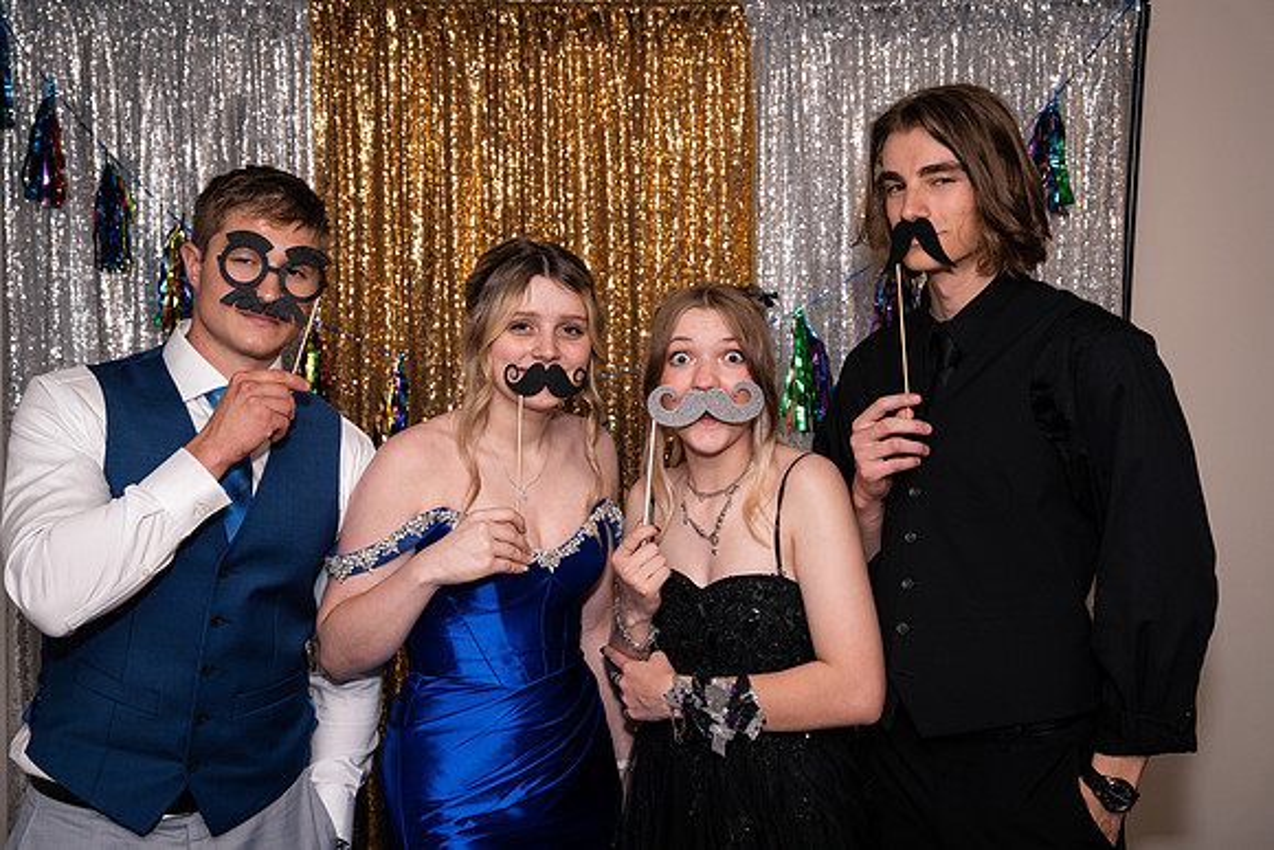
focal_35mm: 44
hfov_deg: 44.5
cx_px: 637
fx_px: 1557
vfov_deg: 30.5
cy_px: 425
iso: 400
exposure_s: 1/250
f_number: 5
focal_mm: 44
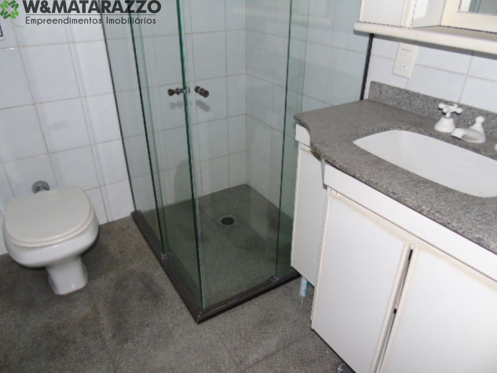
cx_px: 248
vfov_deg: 54.9
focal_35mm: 25
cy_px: 186
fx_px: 359
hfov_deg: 69.4
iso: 200
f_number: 3.4
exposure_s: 1/30
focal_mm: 4.4
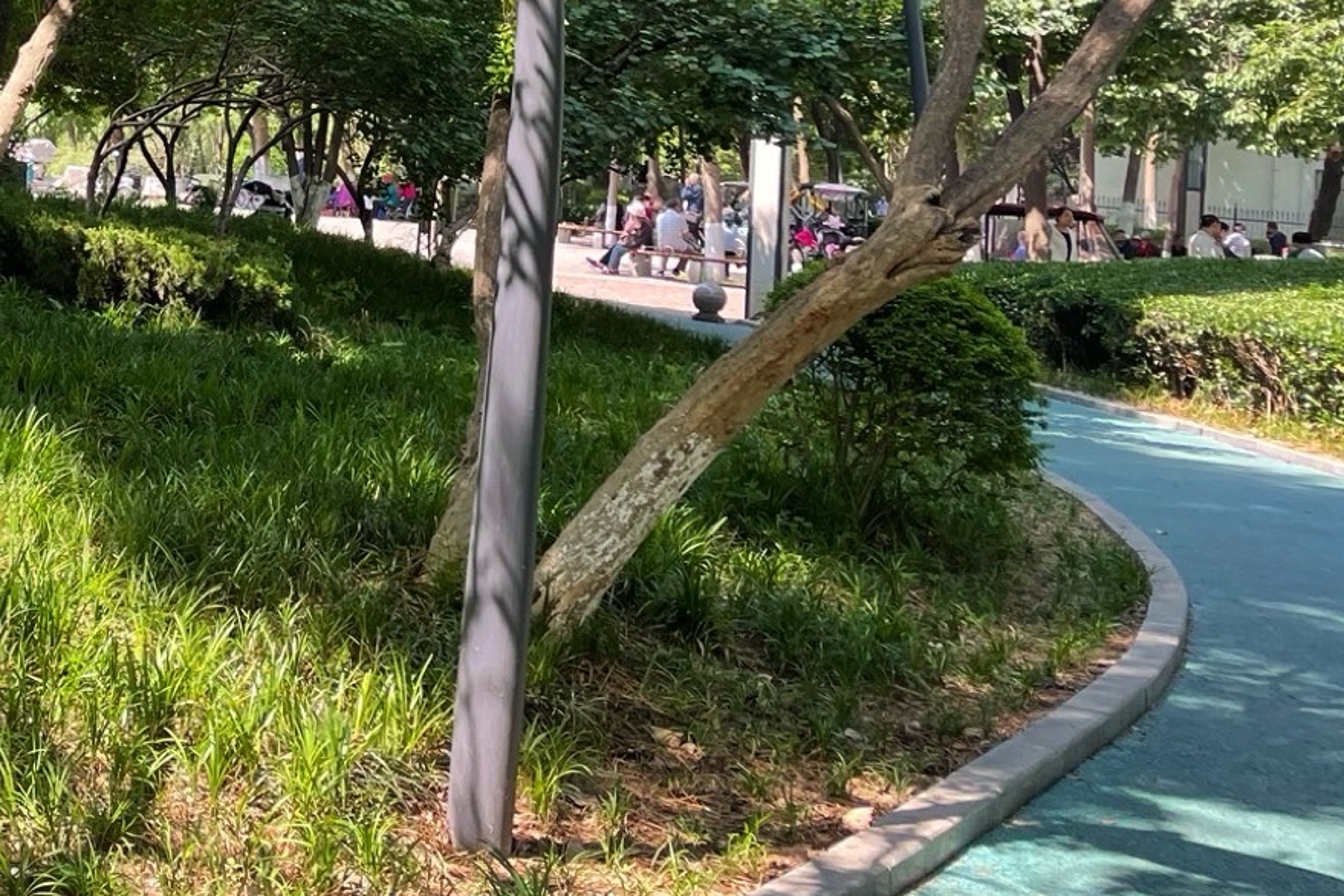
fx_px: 2352
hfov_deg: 28.7
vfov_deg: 20.5
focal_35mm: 63
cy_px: -96
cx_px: -159
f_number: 1.6
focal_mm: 4.2
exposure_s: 1/337
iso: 32
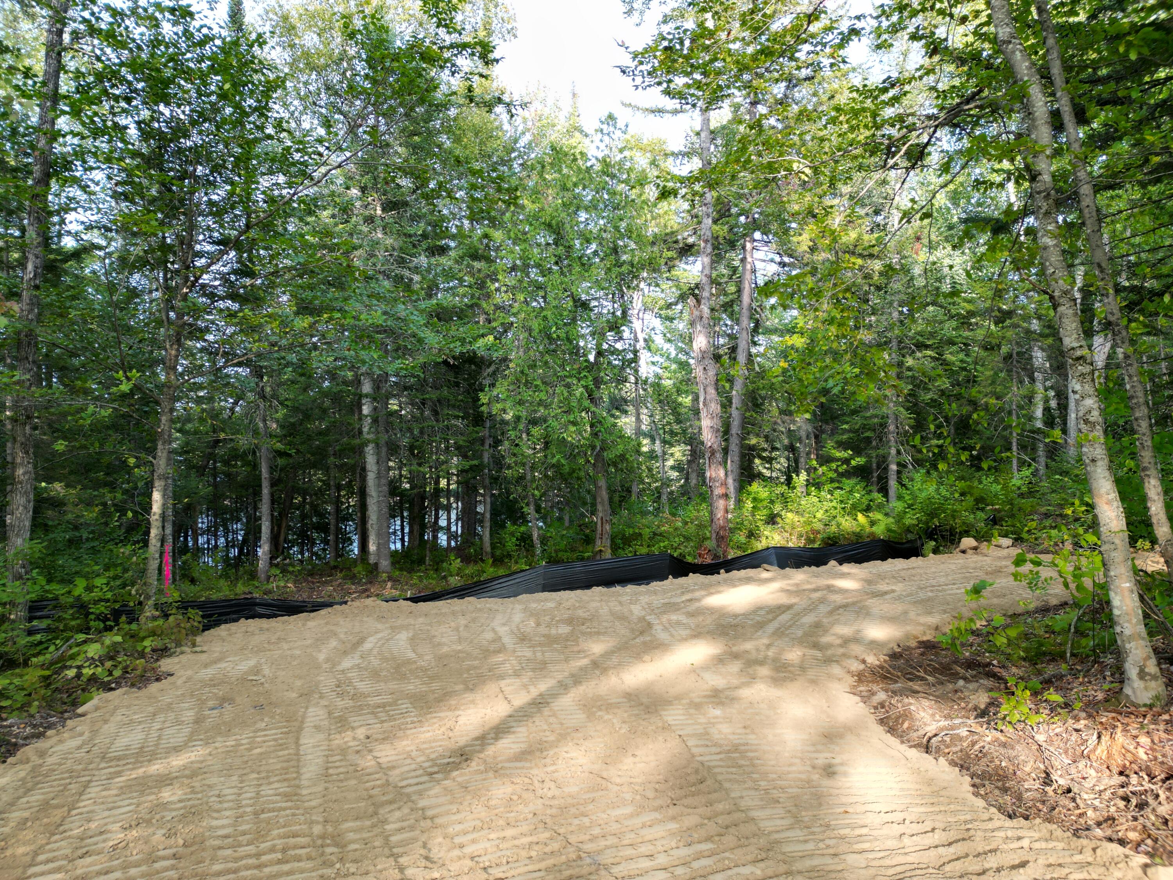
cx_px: 586
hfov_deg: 71.6
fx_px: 813
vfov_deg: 56.8
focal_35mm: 24
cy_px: 440
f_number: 1.7
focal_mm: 6.72
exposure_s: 1/320
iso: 110
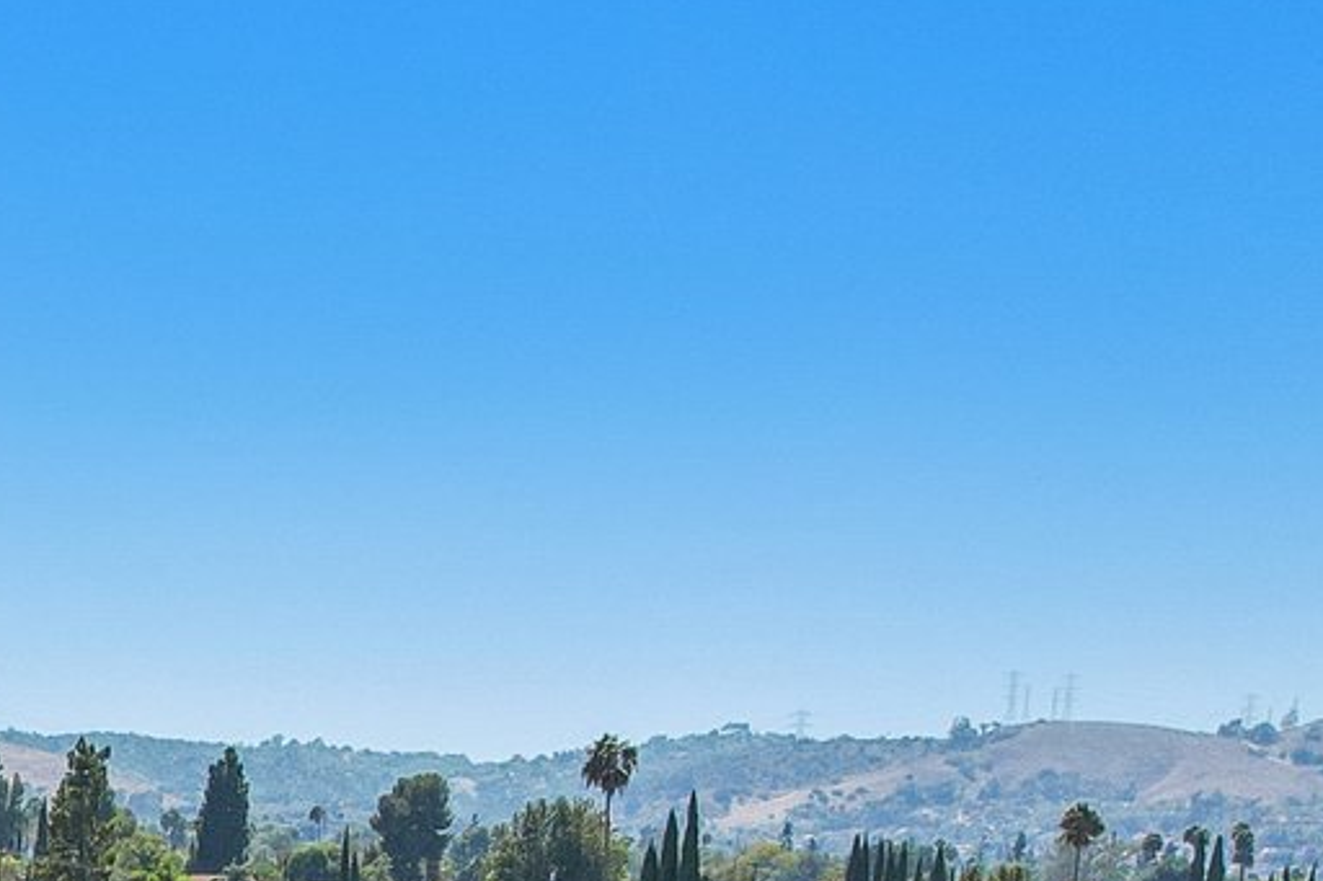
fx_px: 3233
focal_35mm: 88
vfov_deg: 13.7
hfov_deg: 20.0
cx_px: -654
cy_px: 1647
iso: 150
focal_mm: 8.4
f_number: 2.8
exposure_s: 1/2500
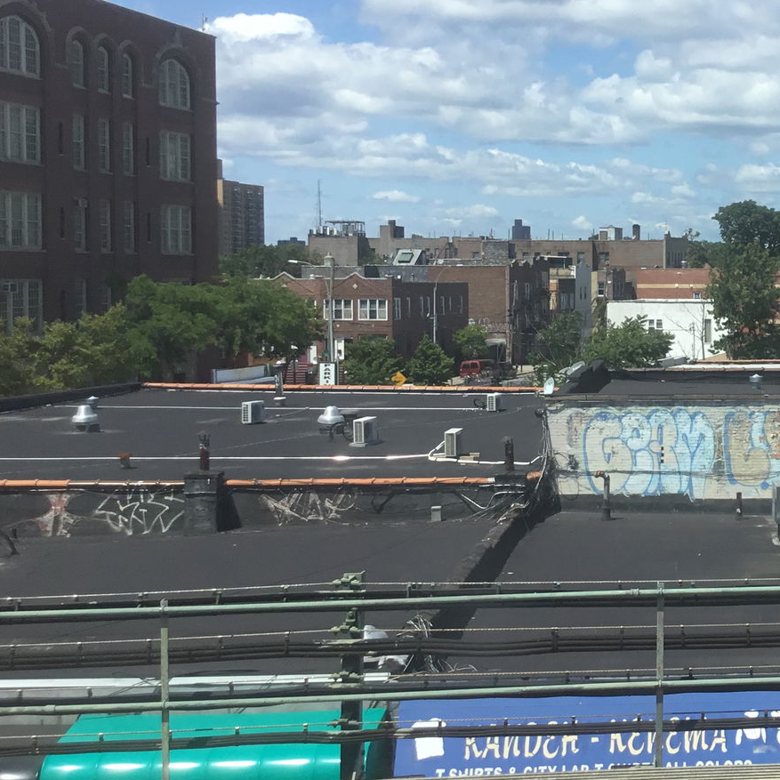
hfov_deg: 27.1
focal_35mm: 60
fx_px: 1530
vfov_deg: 28.6
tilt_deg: -1.7
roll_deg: +1.1
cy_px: 343
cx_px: 774
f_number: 2.4
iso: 25
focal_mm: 3.3
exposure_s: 1/1456
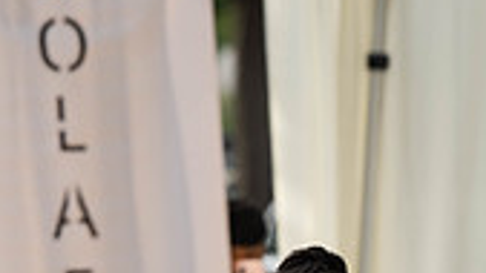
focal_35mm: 418
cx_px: 237
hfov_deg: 5.2
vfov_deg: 2.9
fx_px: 5386
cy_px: 632
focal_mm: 150
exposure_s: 1/160
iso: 400
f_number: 10
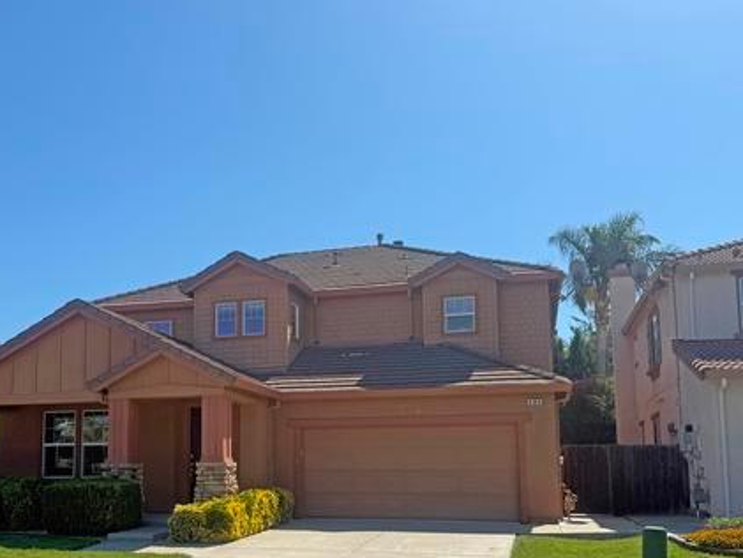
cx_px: 262
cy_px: 381
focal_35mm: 38
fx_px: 816
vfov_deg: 37.2
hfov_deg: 48.3
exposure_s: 1/5714
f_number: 1.78
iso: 80
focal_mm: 6.76
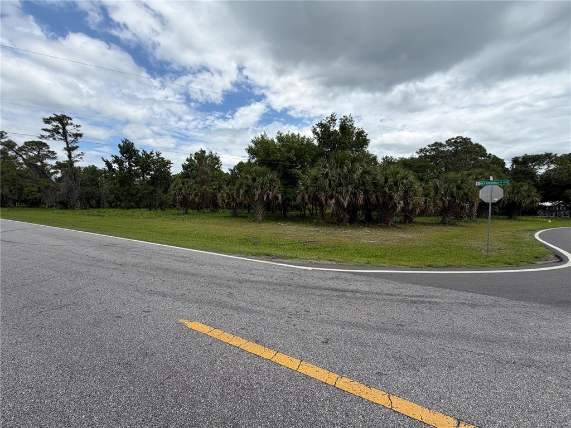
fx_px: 231
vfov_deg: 85.7
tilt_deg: -3.5
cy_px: 214
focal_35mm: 14
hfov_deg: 102.1
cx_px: 286
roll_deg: -2.2
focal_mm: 2.22
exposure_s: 1/1033
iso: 20
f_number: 2.2
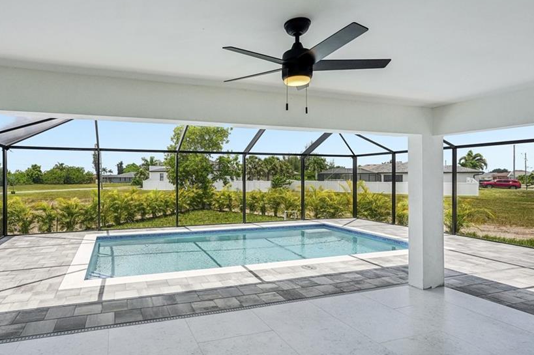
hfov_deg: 80.9
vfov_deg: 60.3
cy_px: 172
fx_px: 306
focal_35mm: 21
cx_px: 205
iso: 400
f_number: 8
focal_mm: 16.5
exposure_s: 1/1000
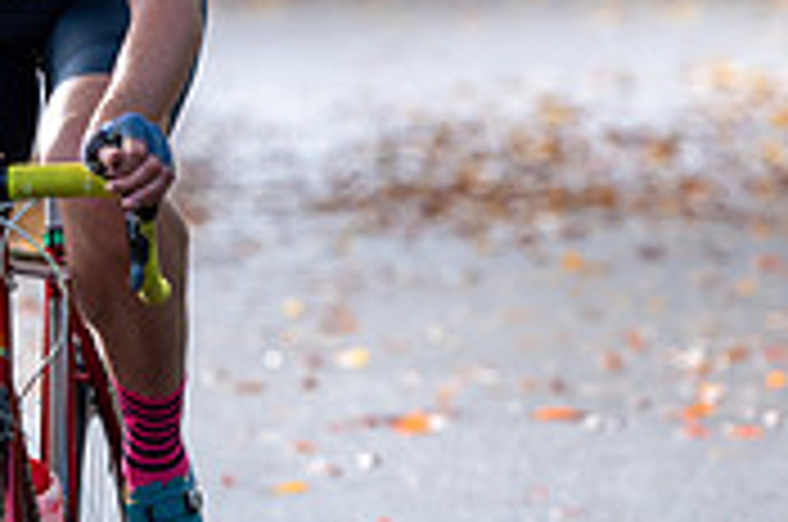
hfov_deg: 4.0
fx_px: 11252
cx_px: -90
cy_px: -164
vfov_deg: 2.7
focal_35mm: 515
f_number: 3.5
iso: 200
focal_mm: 155
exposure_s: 1/400
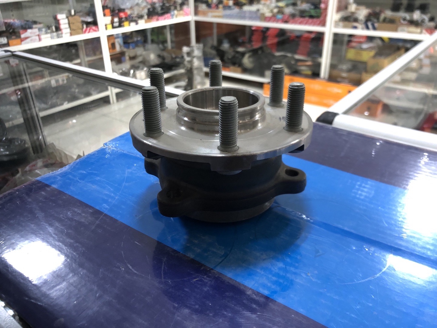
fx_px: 353
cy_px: 164
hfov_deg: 63.4
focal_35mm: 28
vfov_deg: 49.7
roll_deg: +1.9
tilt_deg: -28.6
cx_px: 218
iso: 64
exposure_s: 1/15
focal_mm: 4
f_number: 1.8
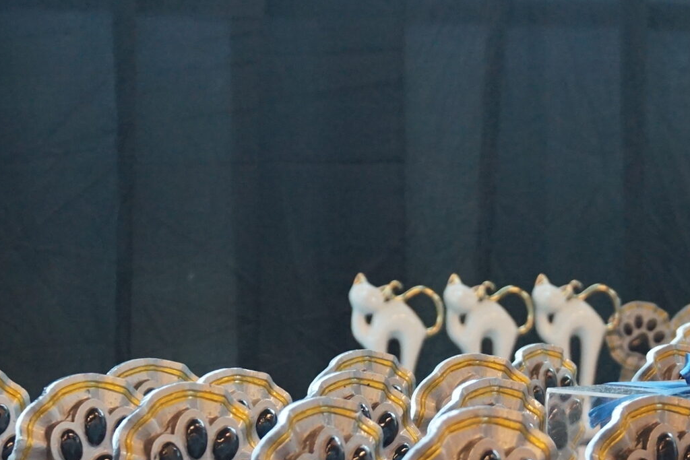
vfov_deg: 12.9
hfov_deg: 19.4
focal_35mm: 105
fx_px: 2013
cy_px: 433
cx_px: 393
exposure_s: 1/160
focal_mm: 28
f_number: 4.5
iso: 2000
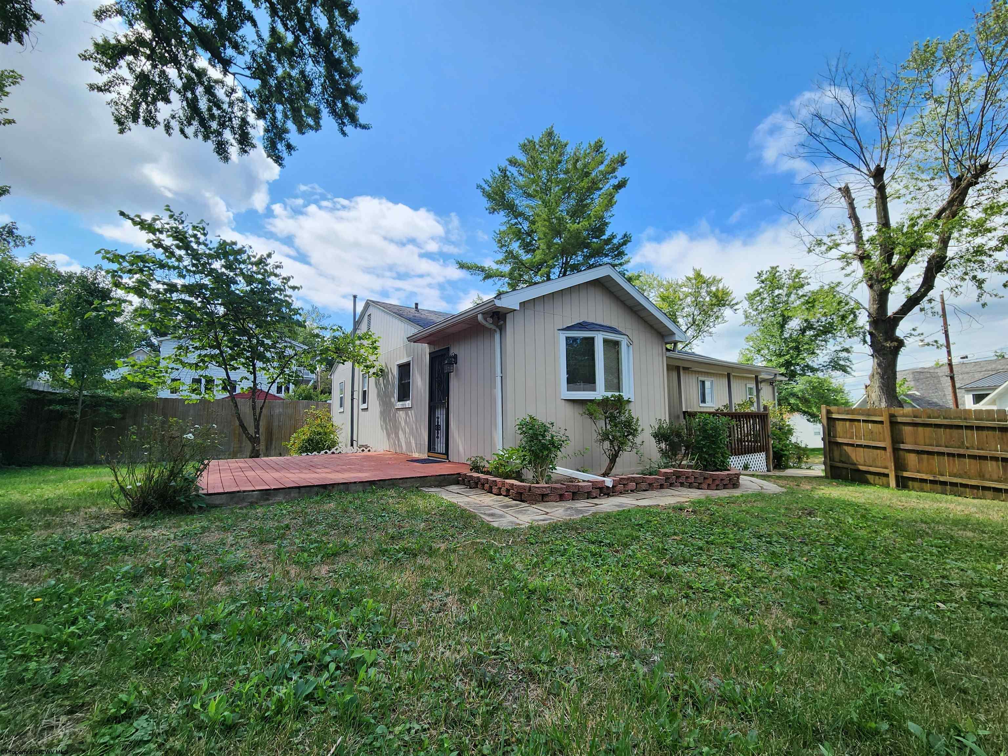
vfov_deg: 89.9
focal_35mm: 13
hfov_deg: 106.2
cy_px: 378
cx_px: 504
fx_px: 379
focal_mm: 2.2
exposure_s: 1/1182
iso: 50
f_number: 2.2
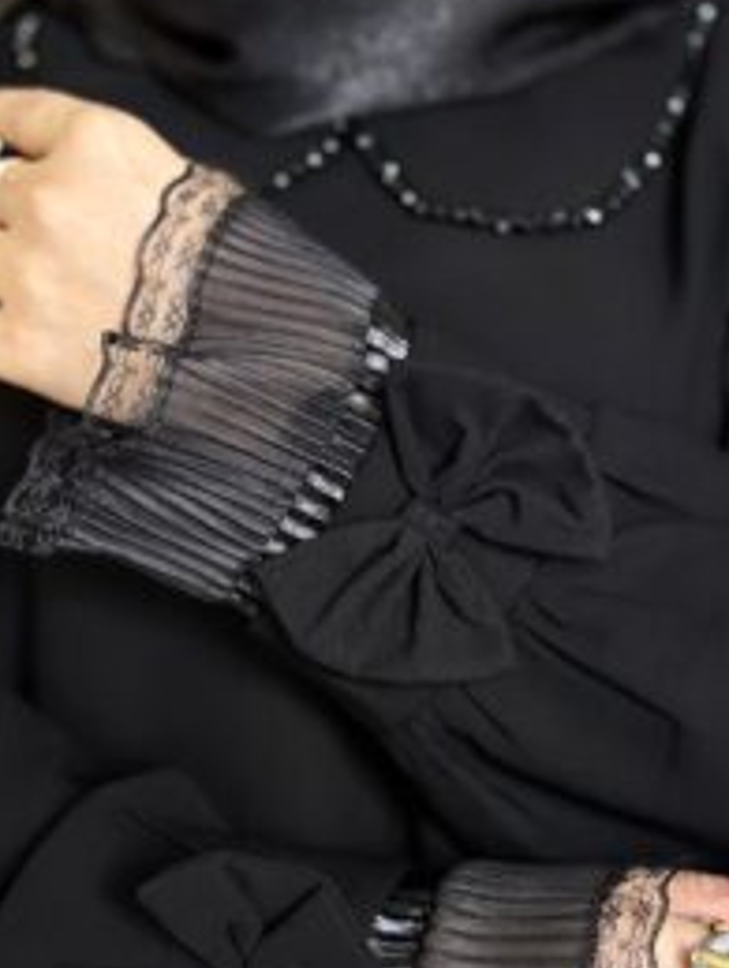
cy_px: 632
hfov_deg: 19.9
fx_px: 2073
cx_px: 344
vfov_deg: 26.2
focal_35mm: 74
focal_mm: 6.86
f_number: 1.78
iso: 640
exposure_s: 1/40
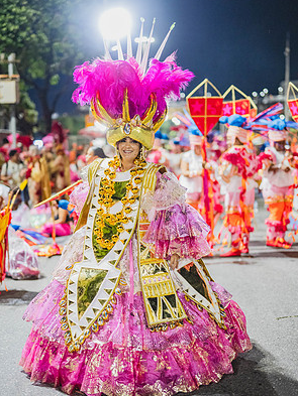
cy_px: 212
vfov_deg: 34.9
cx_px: 150
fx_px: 631
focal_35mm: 55
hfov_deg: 26.6
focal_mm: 50
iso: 2000
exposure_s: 1/250
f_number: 1.2
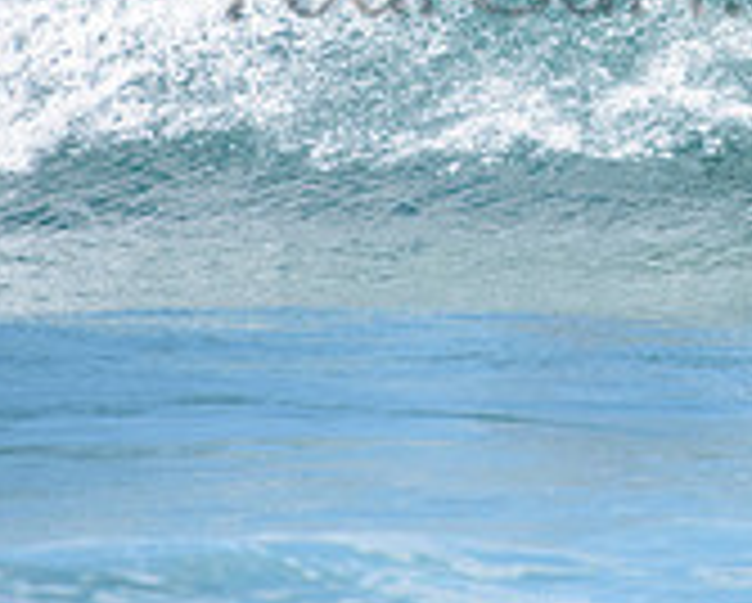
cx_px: 671
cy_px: -88
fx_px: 36298
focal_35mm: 1629
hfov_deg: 1.2
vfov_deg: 1.0
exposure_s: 1/2000
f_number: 5.6
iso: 180
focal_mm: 500
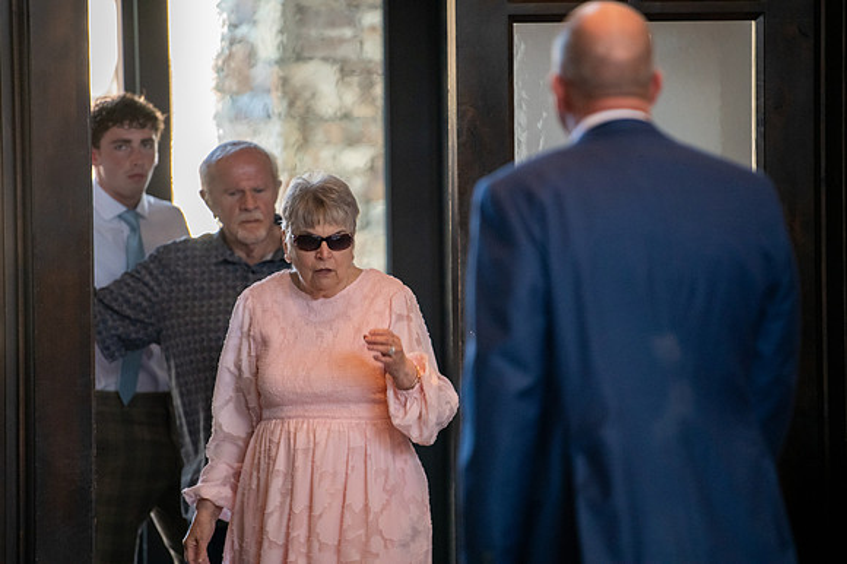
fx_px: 5643
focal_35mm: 240
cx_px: 424
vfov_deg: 5.7
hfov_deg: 8.6
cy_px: 282
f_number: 2.8
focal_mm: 200
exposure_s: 1/400
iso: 2500
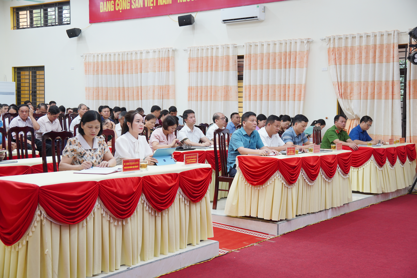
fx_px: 556
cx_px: 208
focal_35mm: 48
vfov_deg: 28.1
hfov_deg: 41.1
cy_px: 139
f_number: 2.8
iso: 200
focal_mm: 32
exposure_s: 1/50
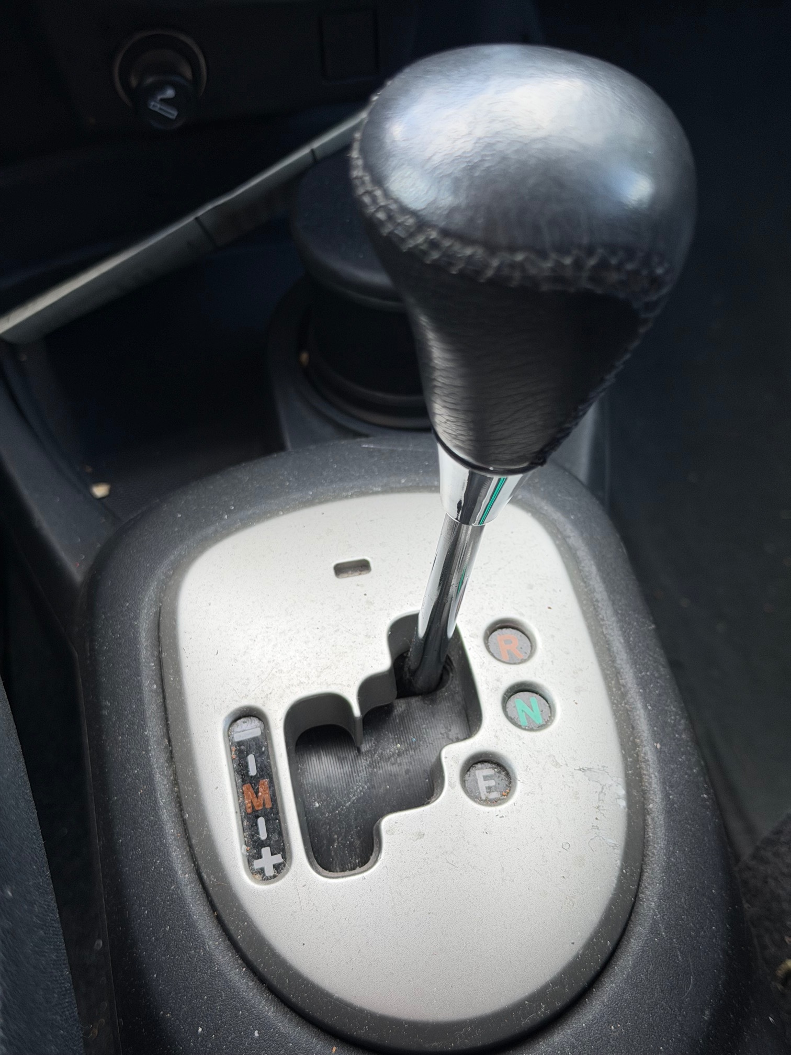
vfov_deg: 39.7
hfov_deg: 30.3
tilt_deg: -45.3
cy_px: 528
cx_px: 396
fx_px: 1462
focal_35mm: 48
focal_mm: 6.76
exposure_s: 1/182
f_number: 1.78
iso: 64
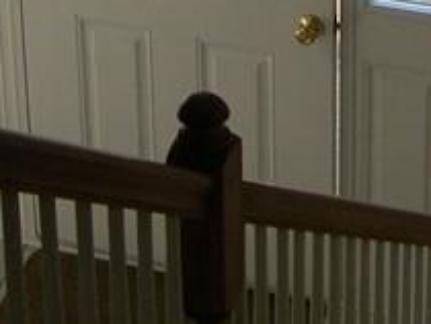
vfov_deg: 7.7
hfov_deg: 10.7
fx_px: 2306
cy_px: -314
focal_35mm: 185
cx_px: 291
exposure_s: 1/189
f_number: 2.8
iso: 100
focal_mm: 8
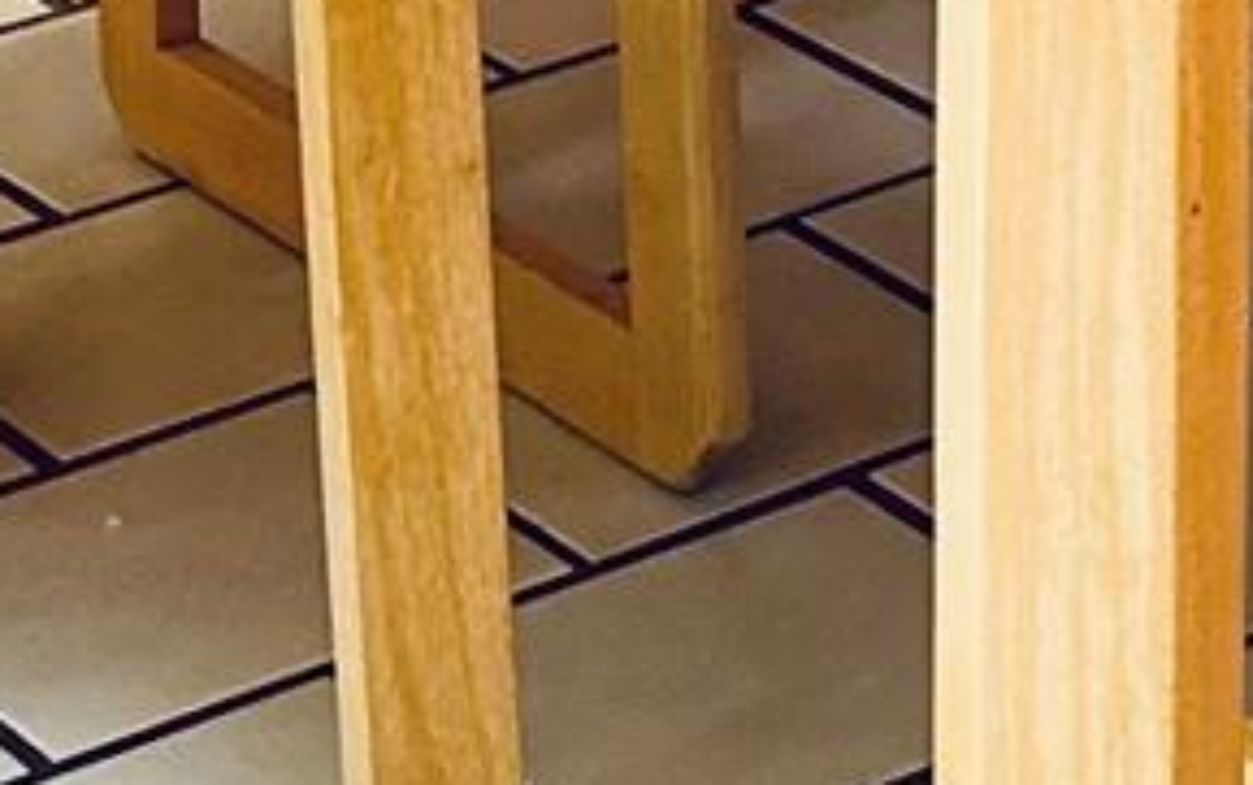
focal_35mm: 180
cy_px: -1696
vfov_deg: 6.6
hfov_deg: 10.9
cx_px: 2203
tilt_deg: -6.8
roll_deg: -1.3
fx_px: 6150
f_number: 1.78
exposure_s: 1/60
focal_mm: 6.86
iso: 320
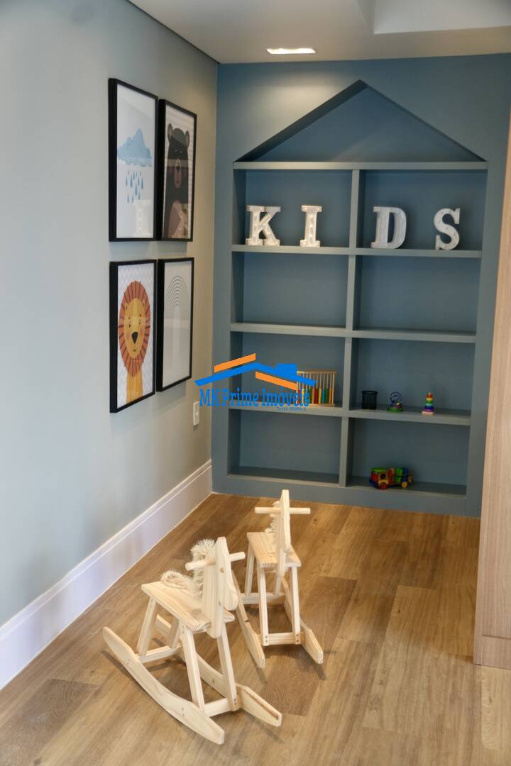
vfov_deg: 46.5
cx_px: 256
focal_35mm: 42
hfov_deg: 32.0
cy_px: 383
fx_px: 891
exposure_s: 1/160
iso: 1000
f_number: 4.5
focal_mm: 27.9
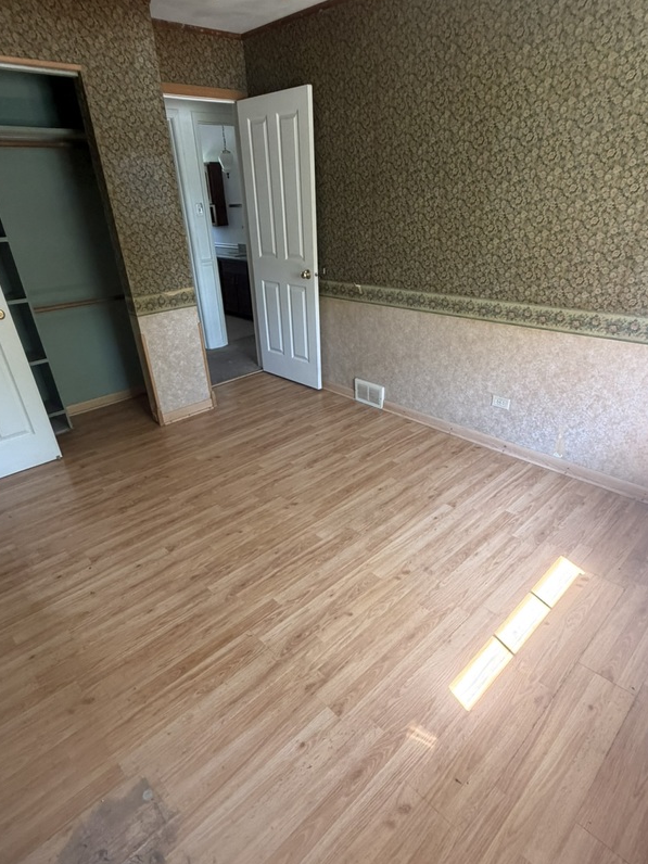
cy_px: 481
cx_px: 321
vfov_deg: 84.3
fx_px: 474
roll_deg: +2.1
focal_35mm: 19
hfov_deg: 68.7
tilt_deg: -30.0
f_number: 2.2
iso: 320
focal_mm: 2.22
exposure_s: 1/70
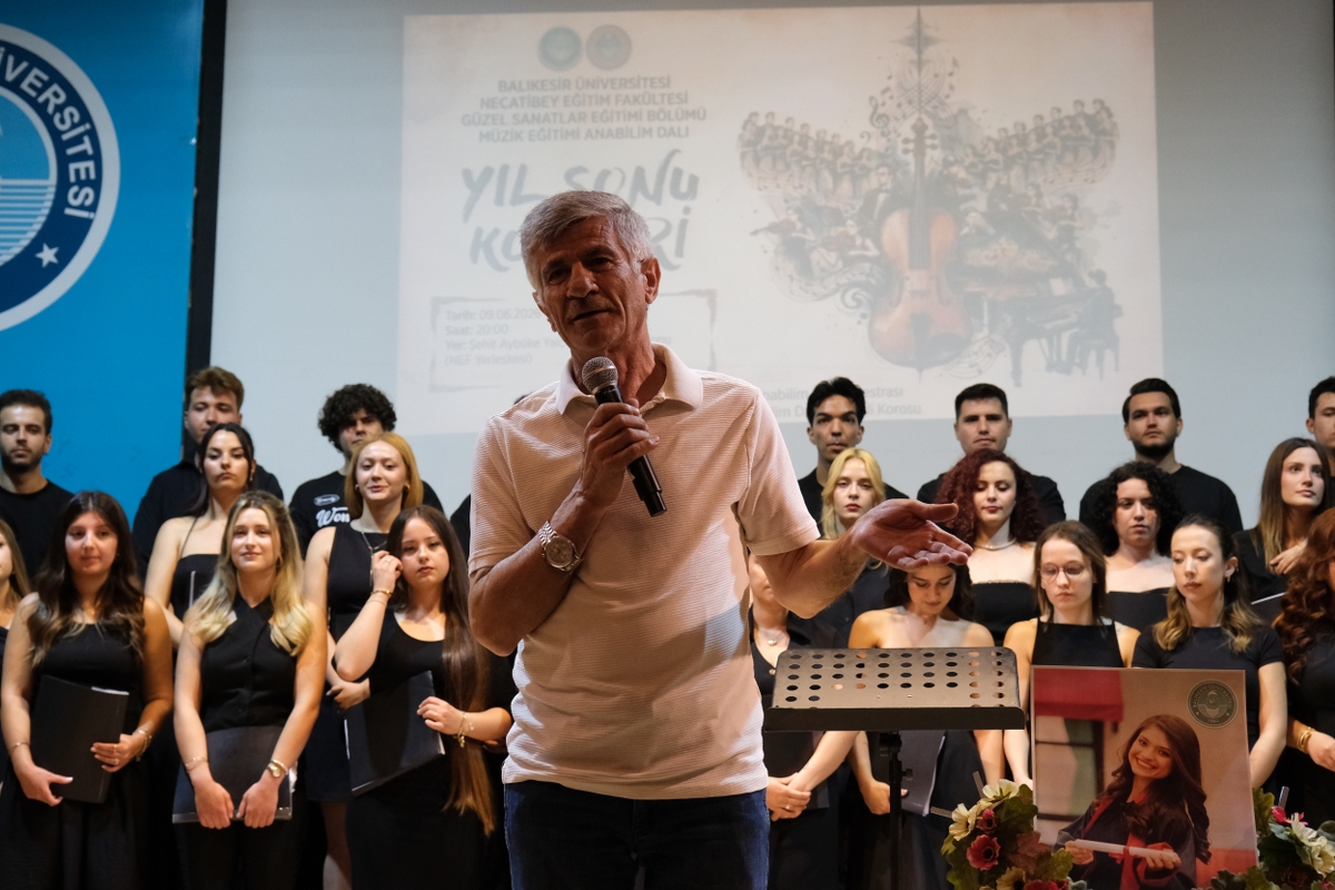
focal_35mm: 59
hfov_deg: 33.9
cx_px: 668
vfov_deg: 23.0
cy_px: 445
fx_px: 2188
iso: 2500
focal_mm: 39.3
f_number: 4.5
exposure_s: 1/70
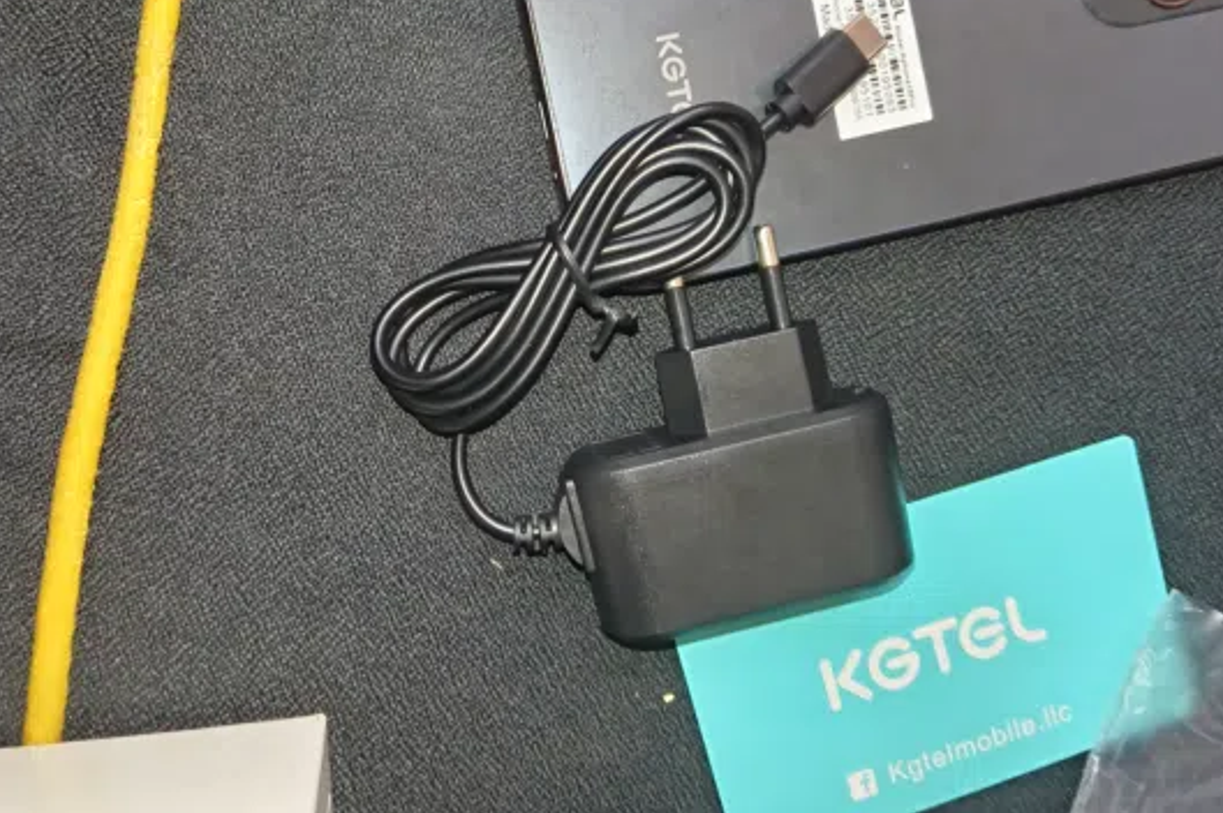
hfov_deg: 55.7
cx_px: 546
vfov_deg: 38.5
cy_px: 279
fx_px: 1154
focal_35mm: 34
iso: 1392
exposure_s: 1/20
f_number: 1.8
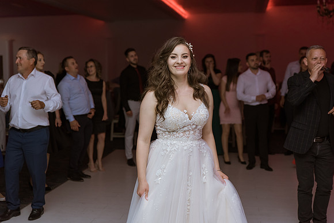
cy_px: 112
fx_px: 510
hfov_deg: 36.2
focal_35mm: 55
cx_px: 167
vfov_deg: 24.6
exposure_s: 1/125
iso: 1000
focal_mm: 55
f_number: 2.8
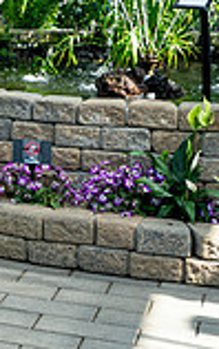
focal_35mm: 105
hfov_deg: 10.6
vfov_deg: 18.9
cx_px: -312
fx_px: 1001
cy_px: -47
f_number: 2.8
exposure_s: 1/320
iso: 160
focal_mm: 28
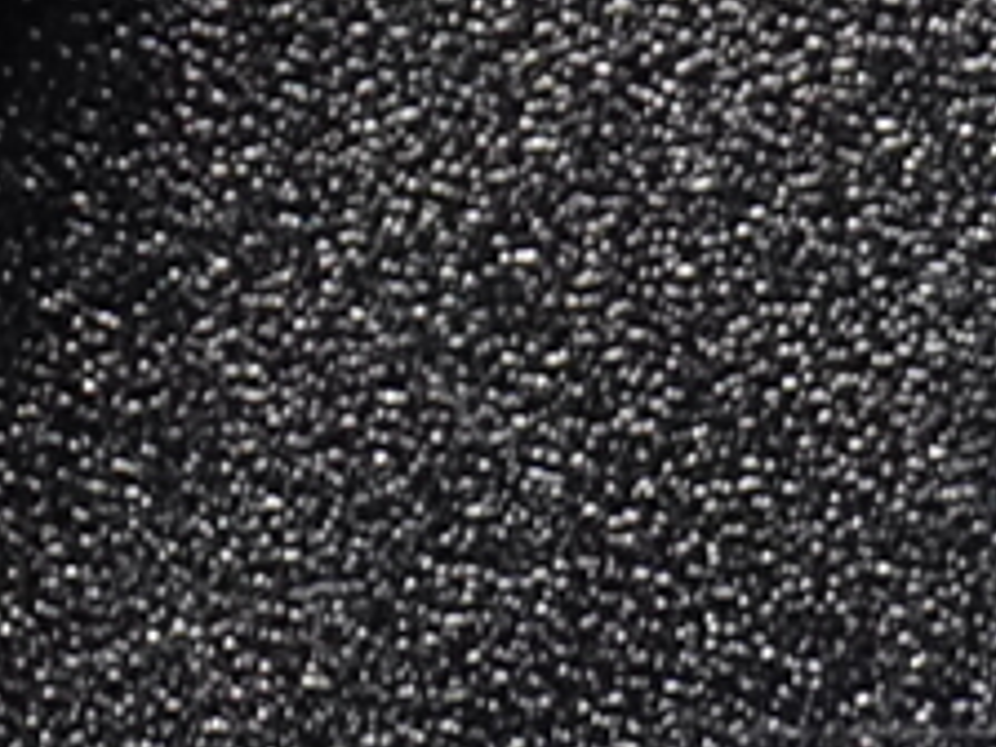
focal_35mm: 577
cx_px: -178
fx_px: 16602
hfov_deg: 3.4
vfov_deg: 2.5
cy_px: -1827
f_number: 2.8
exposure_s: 1/25
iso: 800
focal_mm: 25.7
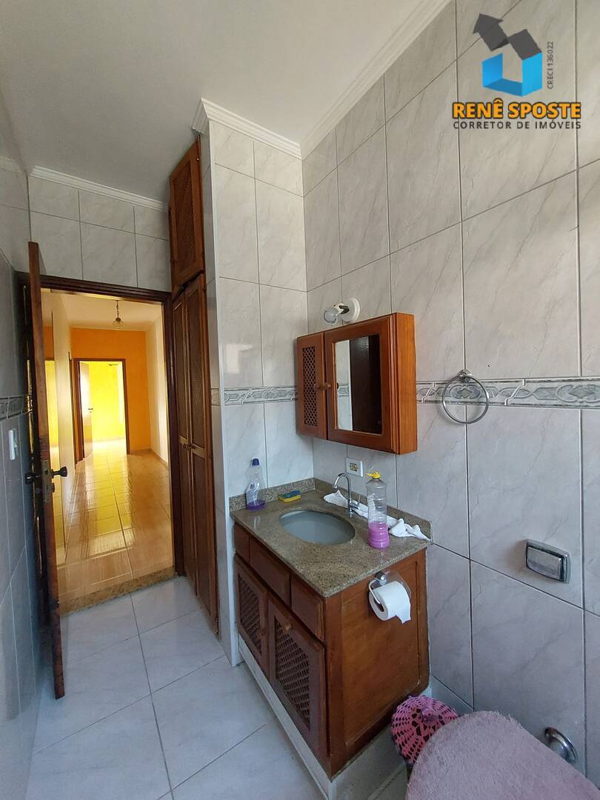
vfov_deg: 106.2
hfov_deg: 89.9
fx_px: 300
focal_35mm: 13
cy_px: 400
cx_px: 300
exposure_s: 1/40
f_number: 2.2
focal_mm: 1.74
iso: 320
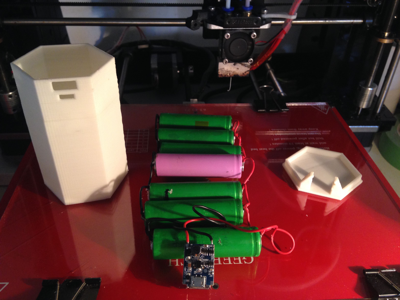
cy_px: 150
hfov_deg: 55.4
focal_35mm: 33
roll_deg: -0.4
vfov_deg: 42.9
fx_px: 381
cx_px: 200
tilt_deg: -35.8
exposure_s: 1/20
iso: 160
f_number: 2.4
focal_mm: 4.12
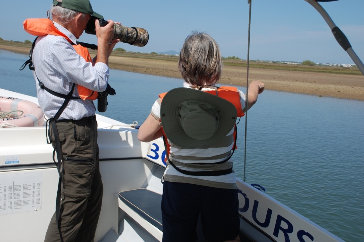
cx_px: 182
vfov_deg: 28.1
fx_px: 485
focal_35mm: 48
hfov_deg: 41.1
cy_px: 121
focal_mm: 32
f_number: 8
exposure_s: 1/200
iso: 100
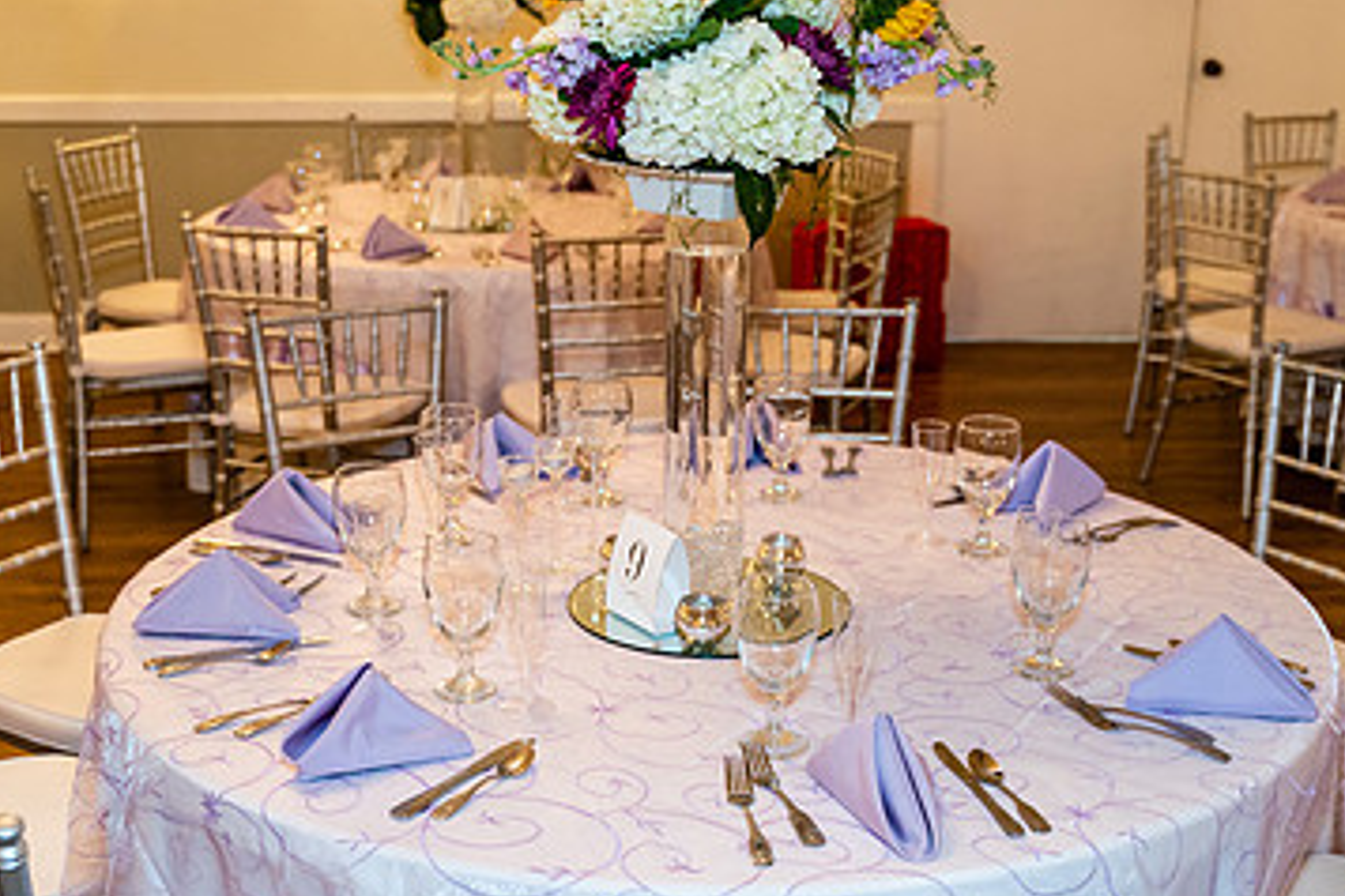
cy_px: 499
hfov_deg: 38.2
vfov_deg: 26.0
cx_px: 659
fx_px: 1943
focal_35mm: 52
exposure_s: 1/125
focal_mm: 32
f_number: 2.8
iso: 2500
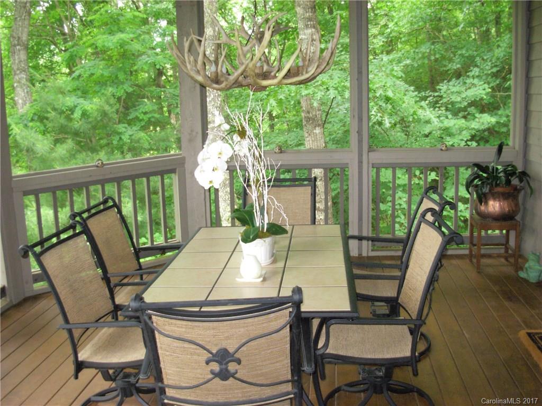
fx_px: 595
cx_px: 271
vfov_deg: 37.7
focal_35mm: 38
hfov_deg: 49.0
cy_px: 203
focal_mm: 6.3
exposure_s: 1/114
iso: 400
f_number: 2.9
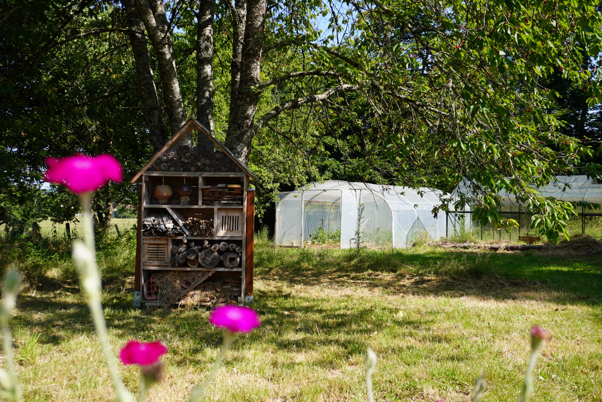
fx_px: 577
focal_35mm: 34
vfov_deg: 38.4
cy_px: 201
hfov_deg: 55.1
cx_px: 301
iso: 100
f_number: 5
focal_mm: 23
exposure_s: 1/250
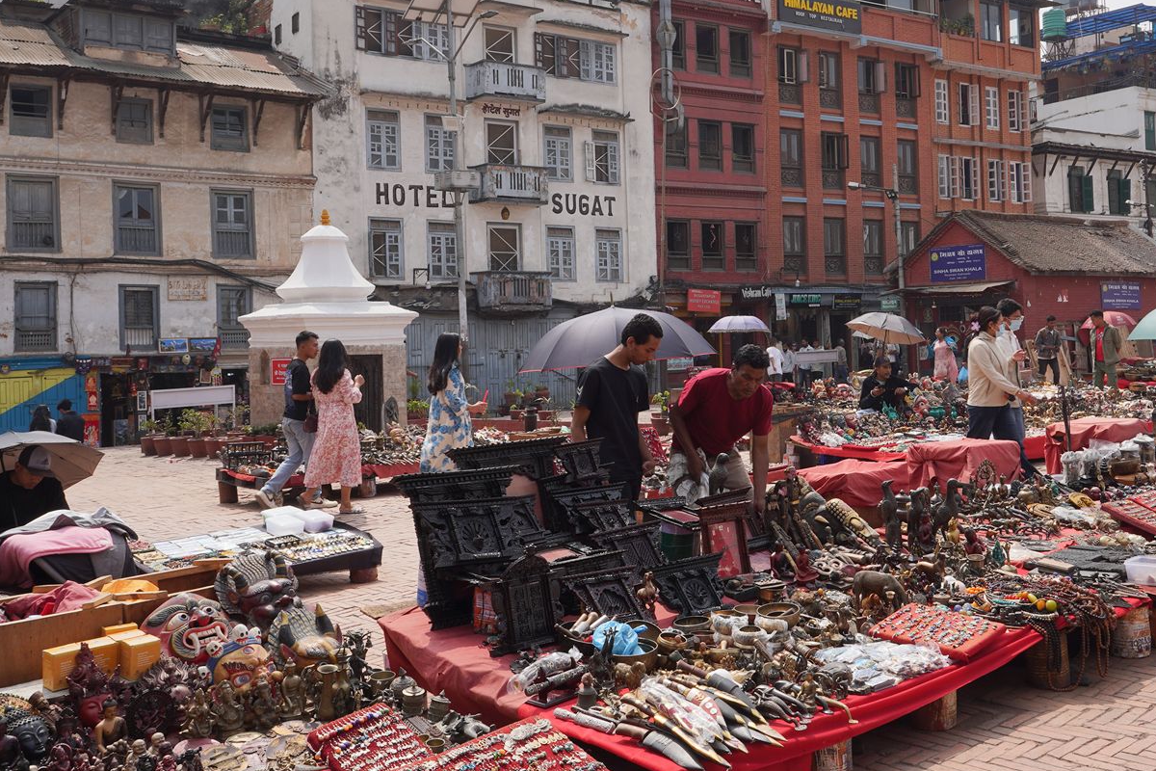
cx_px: 699
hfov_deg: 48.1
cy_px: 298
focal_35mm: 40
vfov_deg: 33.3
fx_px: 1284
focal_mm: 24
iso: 100
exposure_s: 1/125
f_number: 14
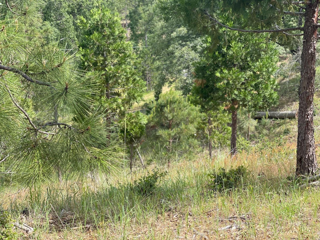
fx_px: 592
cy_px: 120
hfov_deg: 30.3
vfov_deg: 22.9
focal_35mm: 64
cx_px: 160
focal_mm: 7.5
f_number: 2.2
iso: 32
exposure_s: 1/418
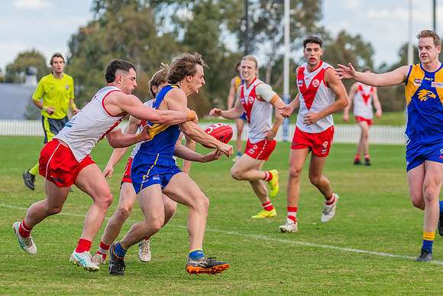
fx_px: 3099
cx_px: 179
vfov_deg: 5.5
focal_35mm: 252
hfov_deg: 8.2
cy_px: 132
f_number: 6.3
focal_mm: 210
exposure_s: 1/1250
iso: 800
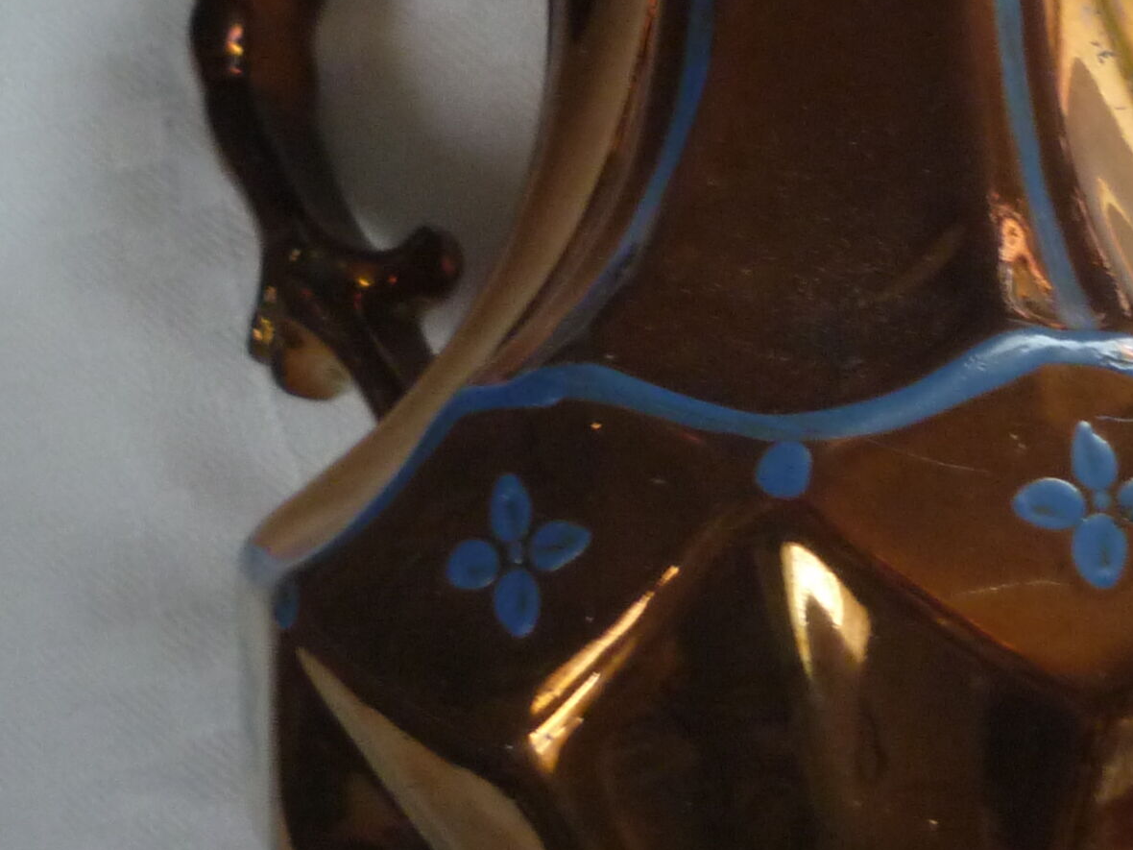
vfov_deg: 14.5
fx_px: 3339
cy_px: 294
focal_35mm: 102
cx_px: 983
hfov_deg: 19.0
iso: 200
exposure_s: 1/30
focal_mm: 5.5
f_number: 2.8
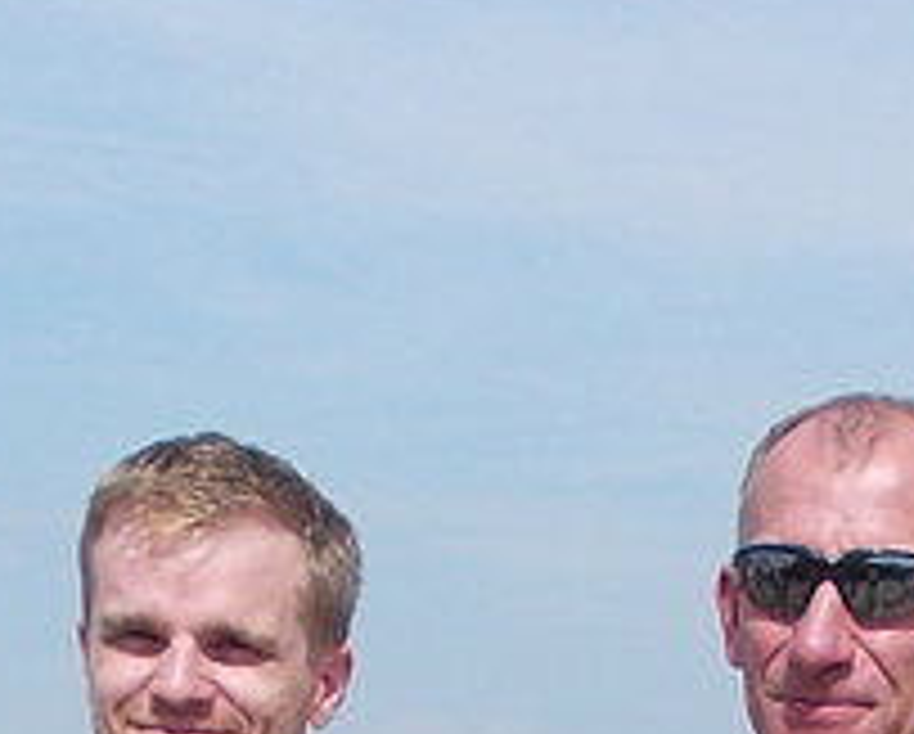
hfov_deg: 15.7
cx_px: 810
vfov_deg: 11.5
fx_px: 3278
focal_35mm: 121
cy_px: 1488
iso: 80
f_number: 5.4
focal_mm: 4
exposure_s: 1/400
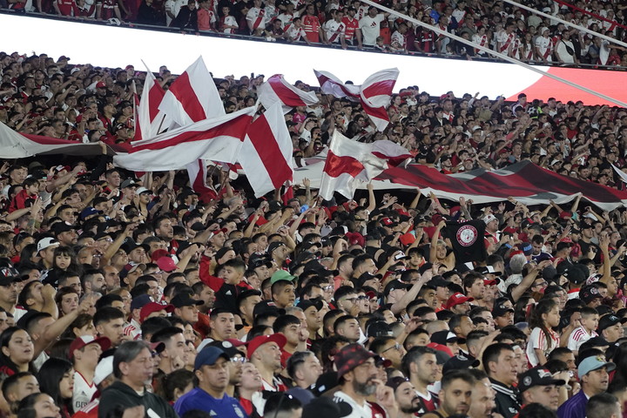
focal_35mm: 150
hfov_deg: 13.7
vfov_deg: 9.1
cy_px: 209
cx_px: 314
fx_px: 2612
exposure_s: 1/640
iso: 4000
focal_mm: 100
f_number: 4.5
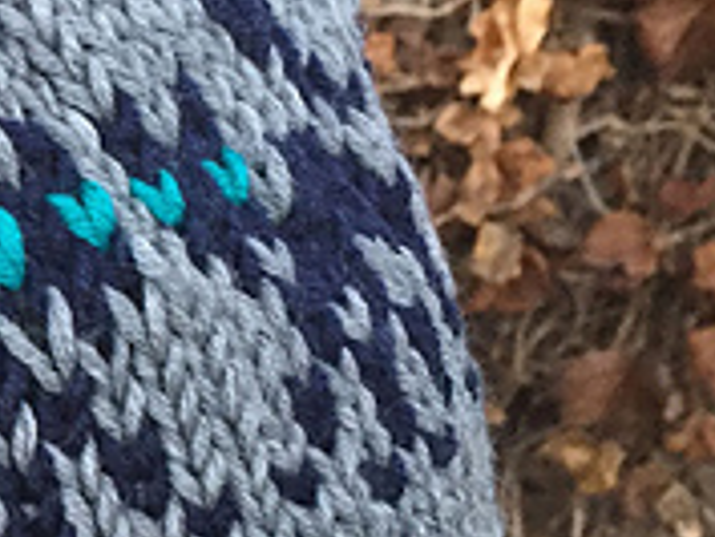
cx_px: -351
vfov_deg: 14.1
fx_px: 2170
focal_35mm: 105
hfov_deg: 17.0
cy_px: 343
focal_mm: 4.15
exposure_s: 1/33
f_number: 2.2
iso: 250
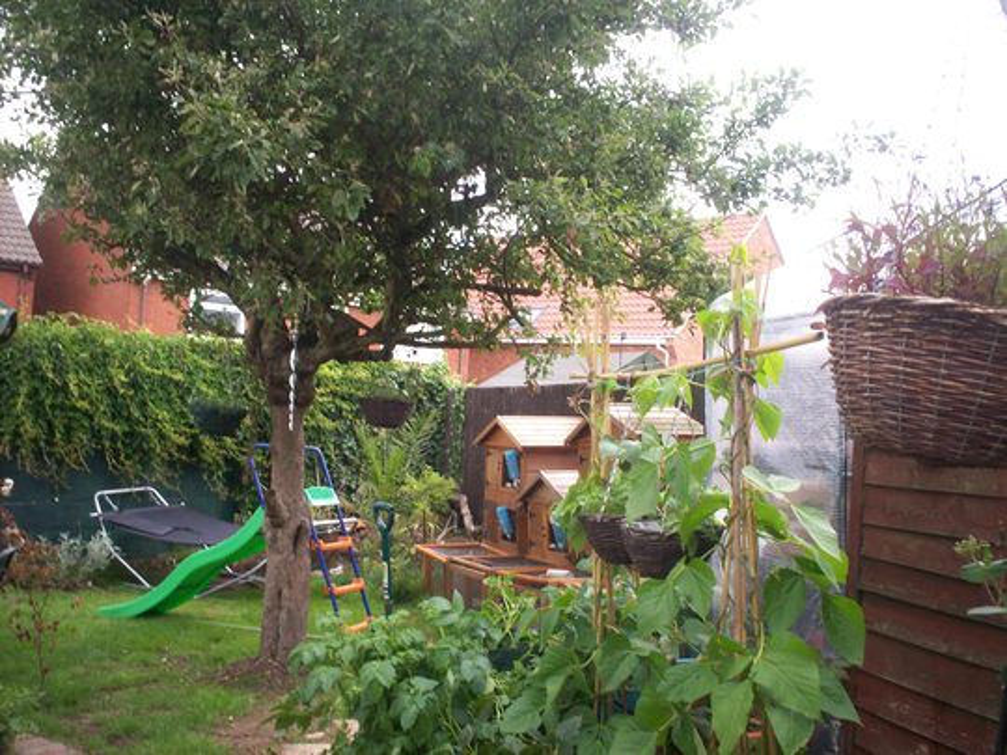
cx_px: 504
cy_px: 378
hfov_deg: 51.4
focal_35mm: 36
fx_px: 1047
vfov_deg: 39.7
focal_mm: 6
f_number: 4.5
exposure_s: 1/60
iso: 140
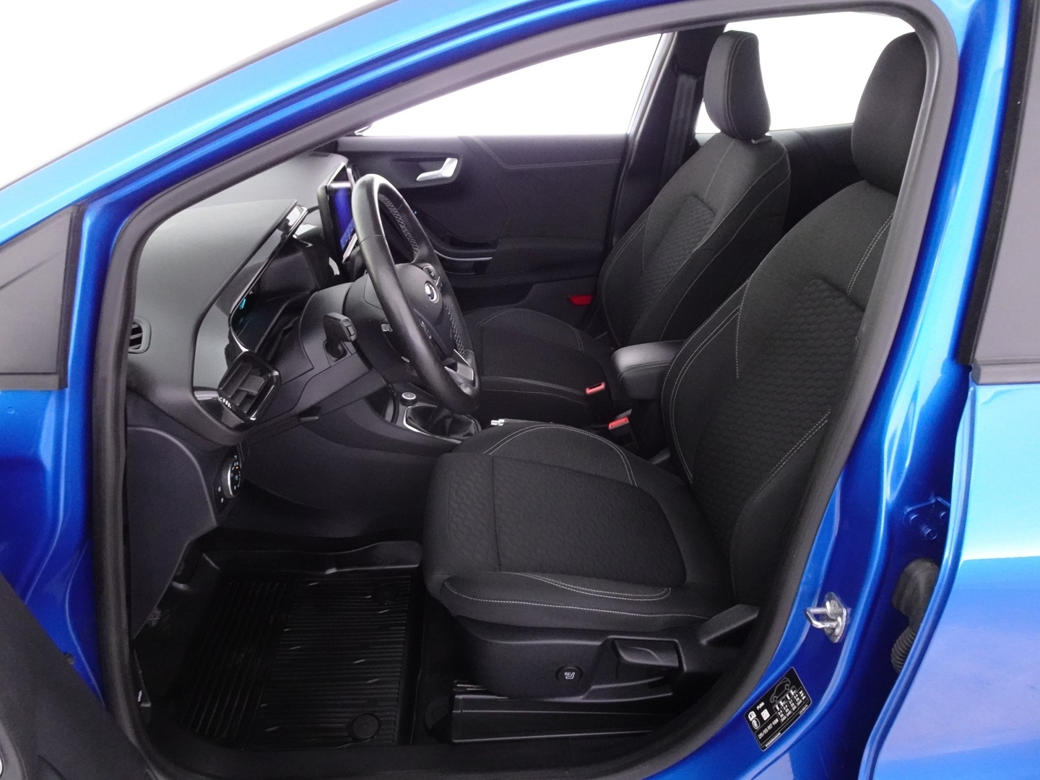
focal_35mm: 24
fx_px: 721
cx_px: 520
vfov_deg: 56.8
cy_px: 390
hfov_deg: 71.6
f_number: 3.5
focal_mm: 4.25
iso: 800
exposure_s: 1/8
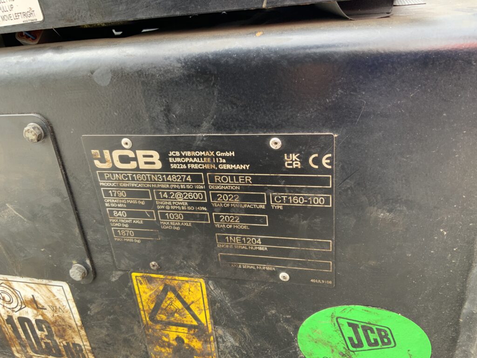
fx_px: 400
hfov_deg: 61.7
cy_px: 179
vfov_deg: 48.2
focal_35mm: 29
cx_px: 238
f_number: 1.8
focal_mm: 3
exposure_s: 1/122
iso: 40
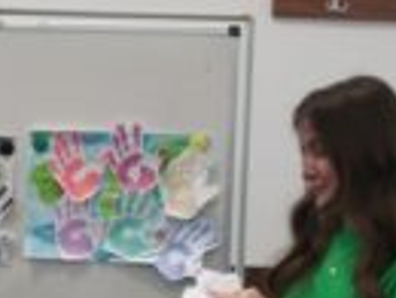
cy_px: 240
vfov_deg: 10.3
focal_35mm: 144
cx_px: 49
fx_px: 1650
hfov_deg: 13.6
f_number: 2.4
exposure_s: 1/25
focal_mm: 5.54
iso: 250
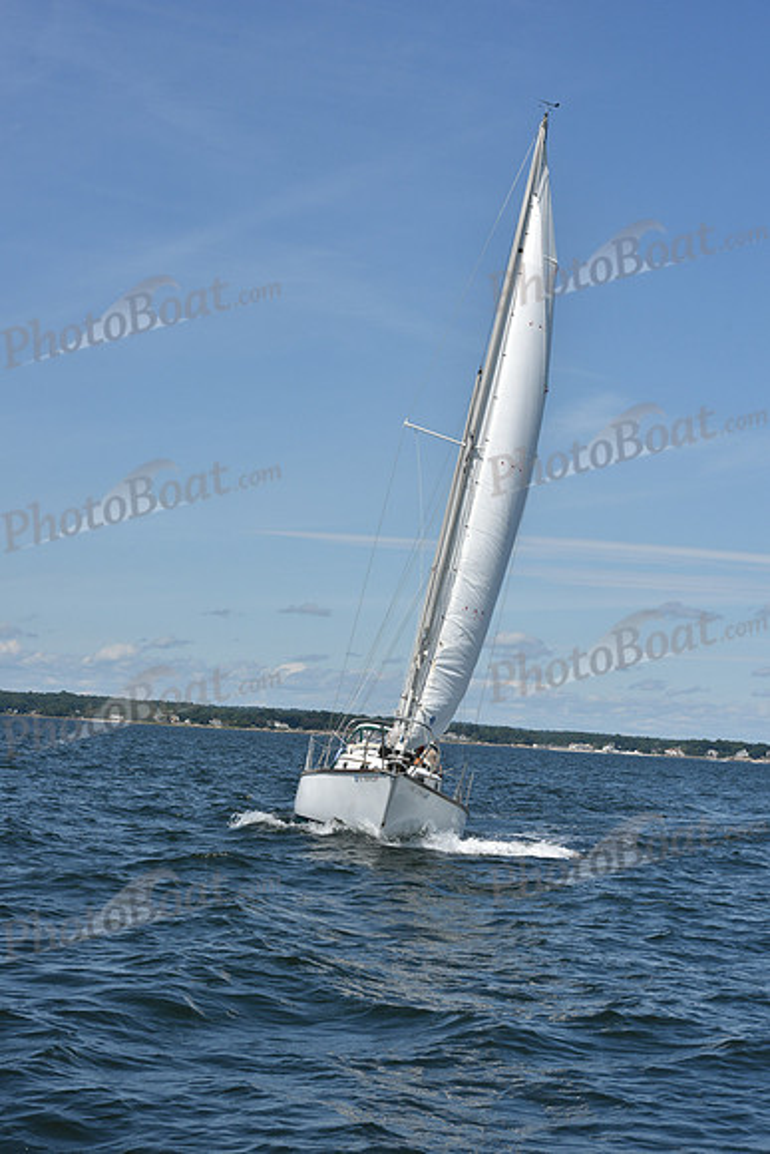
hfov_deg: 19.5
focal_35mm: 70
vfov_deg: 28.8
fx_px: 2244
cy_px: 577
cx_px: 385
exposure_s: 1/1000
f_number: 11
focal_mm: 70
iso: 320
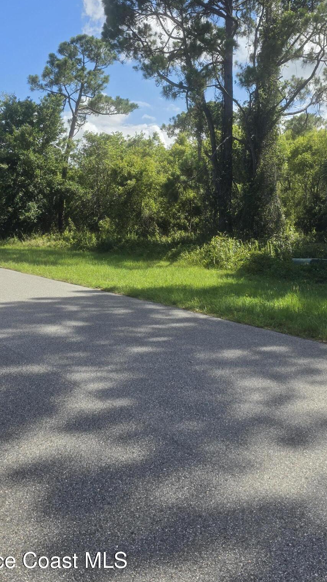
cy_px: 212
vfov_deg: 58.6
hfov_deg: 35.6
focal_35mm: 33
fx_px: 509
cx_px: 171
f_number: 1.7
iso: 12
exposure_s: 1/728
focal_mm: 6.3
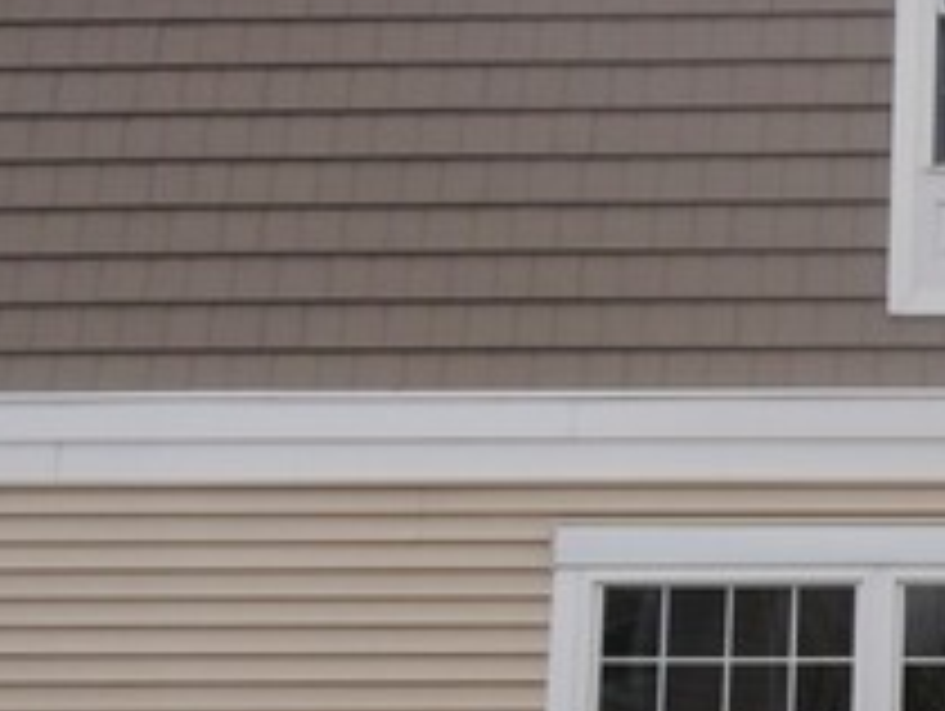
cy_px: 486
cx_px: 1179
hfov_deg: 23.9
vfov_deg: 20.1
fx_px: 1995
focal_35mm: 73
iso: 100
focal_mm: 4.2
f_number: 3
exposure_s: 1/800
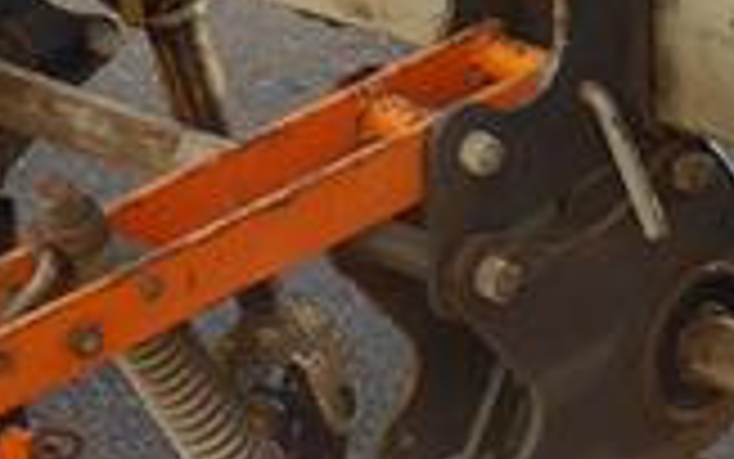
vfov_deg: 6.9
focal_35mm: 186
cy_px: 765
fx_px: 3722
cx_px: 387
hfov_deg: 11.3
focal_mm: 14
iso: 160
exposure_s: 1/160
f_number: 5
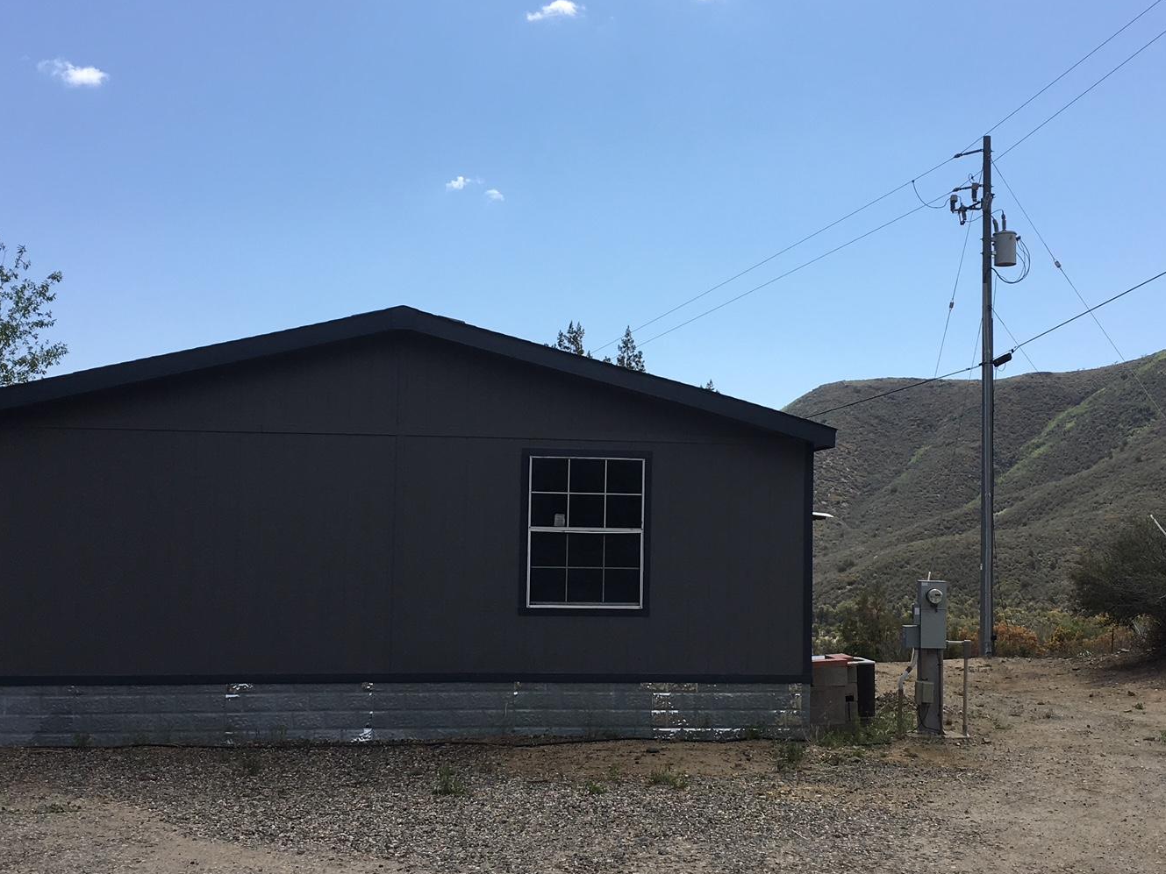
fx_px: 1482
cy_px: 448
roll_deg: -0.6
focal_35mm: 44
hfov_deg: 42.9
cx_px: 641
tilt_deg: +1.8
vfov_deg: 32.9
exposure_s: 1/1637
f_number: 2.2
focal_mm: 4.15
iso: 25
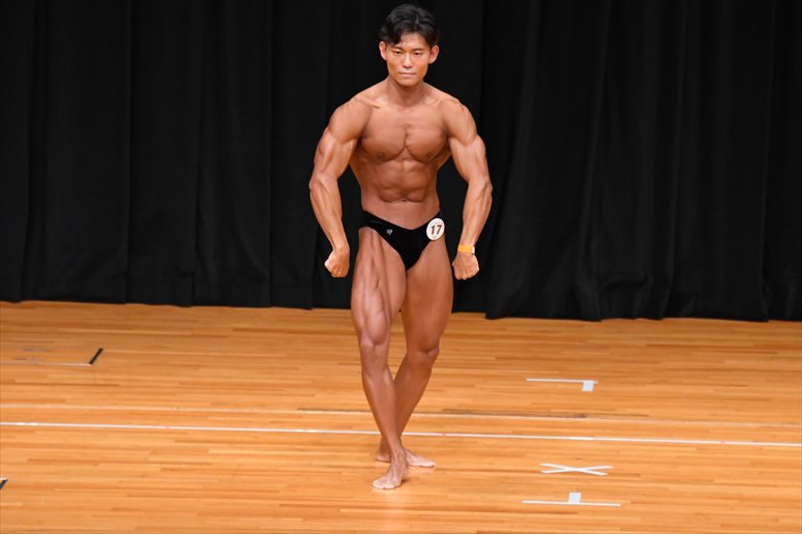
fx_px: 6680
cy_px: 267
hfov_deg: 6.9
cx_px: 401
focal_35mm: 300
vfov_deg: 4.6
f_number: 5.6
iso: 4000
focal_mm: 200
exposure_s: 1/400
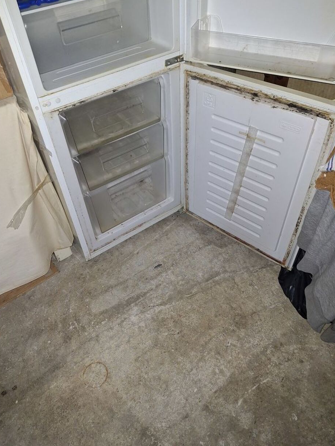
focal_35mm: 25
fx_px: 322
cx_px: 160
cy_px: 205
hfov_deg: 54.9
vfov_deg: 69.3
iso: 250
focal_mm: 5.54
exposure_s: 1/33
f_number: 1.8
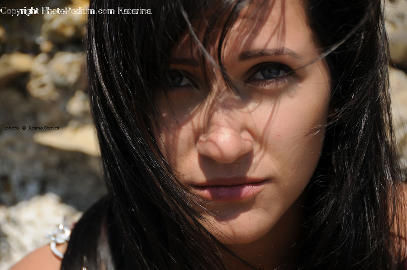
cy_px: 135
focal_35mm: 123
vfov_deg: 11.1
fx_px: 1388
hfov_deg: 16.7
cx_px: 204
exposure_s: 1/1000
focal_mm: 82
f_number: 5
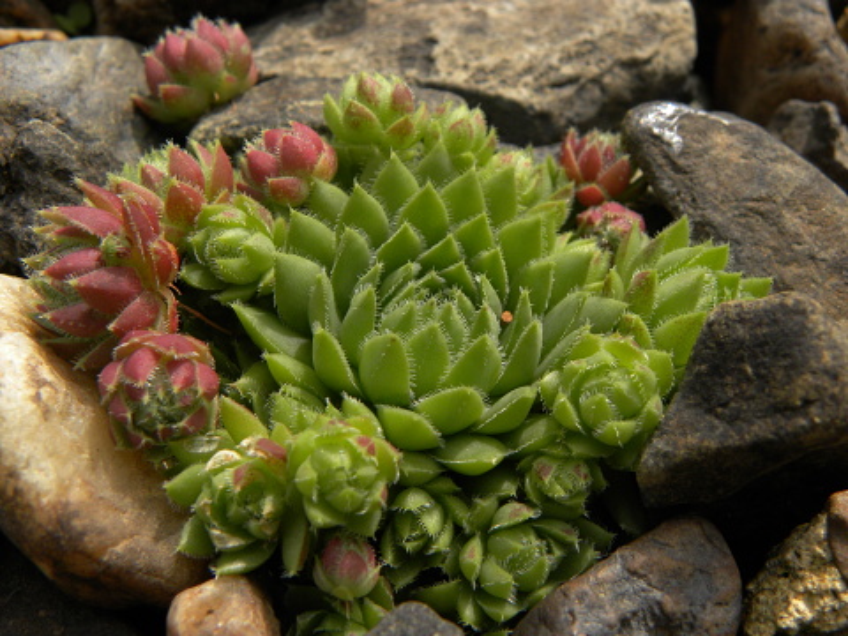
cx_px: 424
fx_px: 1004
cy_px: 318
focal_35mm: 41
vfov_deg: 35.1
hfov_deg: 45.8
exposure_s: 1/500
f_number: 4
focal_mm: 7.3
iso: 100
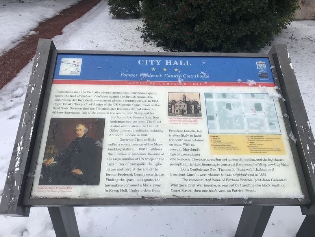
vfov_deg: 49.7
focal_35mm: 28
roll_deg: -1.4
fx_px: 255
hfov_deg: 63.4
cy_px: 118
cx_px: 158
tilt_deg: -32.5
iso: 20
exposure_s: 1/948
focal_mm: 3.99
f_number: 1.8
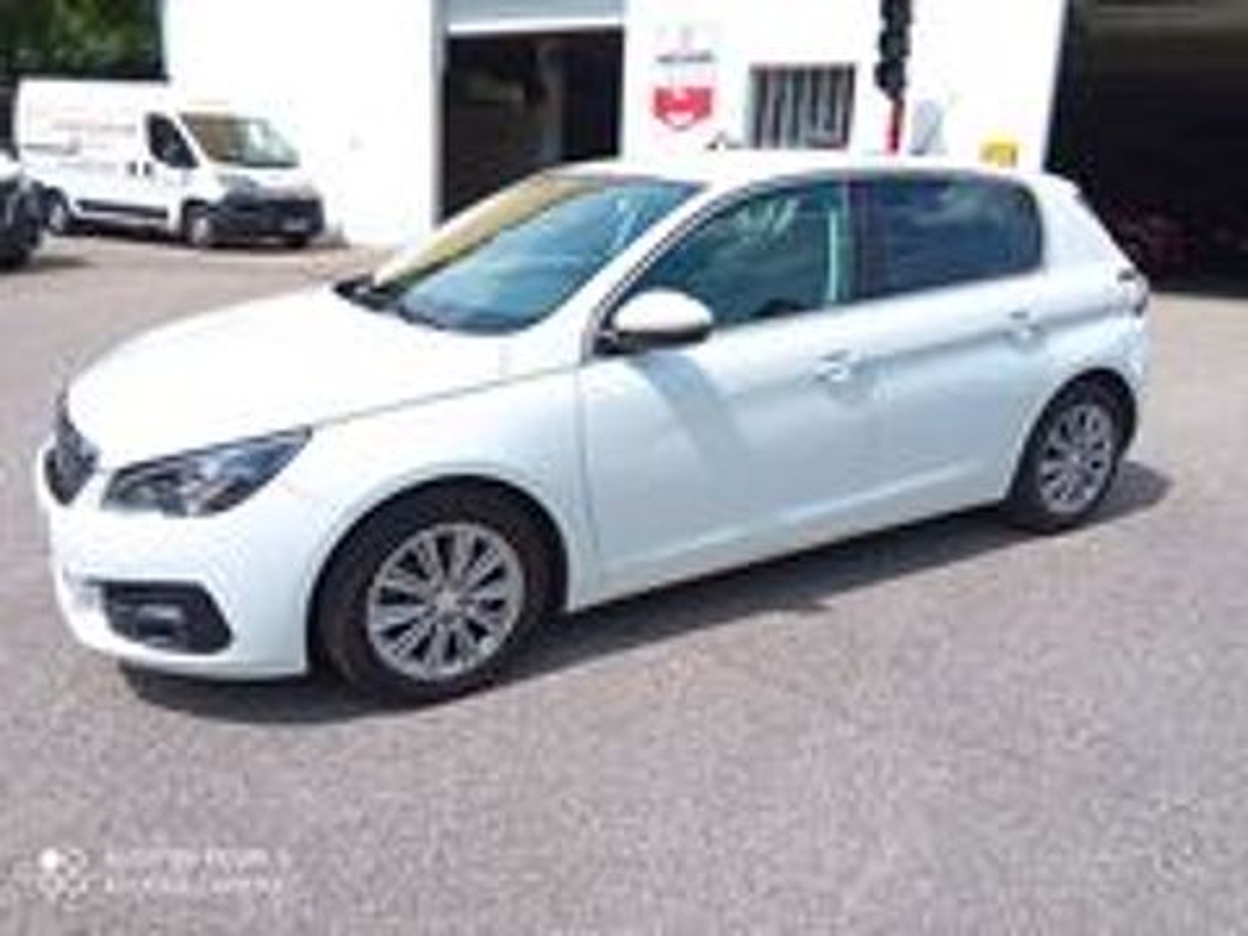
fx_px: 973
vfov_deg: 51.4
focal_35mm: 27
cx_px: 624
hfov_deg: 65.3
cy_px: 468
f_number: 2.2
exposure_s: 1/1464
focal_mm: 3.79
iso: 113
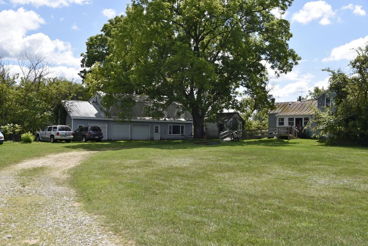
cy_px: 123
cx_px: 184
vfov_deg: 37.9
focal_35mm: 35
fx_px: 358
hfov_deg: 54.4
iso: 100
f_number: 8
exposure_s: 1/200
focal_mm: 35
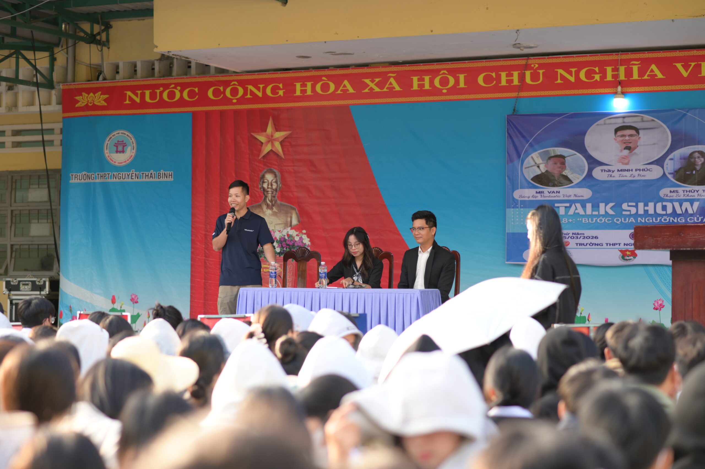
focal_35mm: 85
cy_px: 234
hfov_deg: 23.9
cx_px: 352
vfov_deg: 16.0
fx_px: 1663
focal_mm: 85
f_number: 2.8
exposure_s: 1/320
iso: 200
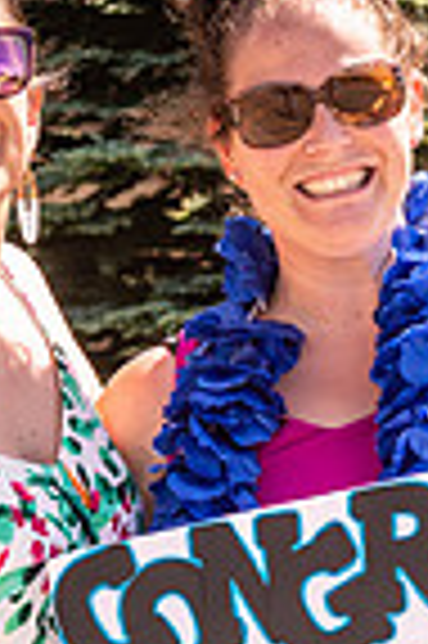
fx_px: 4058
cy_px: 847
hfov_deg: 6.0
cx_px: 286
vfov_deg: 8.9
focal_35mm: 227
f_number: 8
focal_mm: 48
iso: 100
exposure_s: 1/250
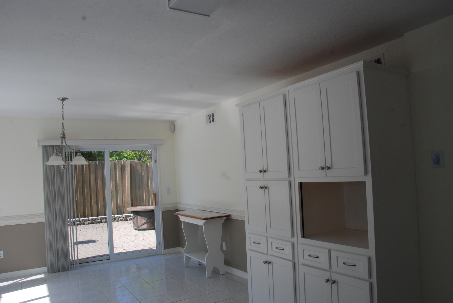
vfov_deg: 48.0
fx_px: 340
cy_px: 152
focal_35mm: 27
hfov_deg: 67.3
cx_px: 226
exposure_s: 1/160
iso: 250
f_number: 10
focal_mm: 18
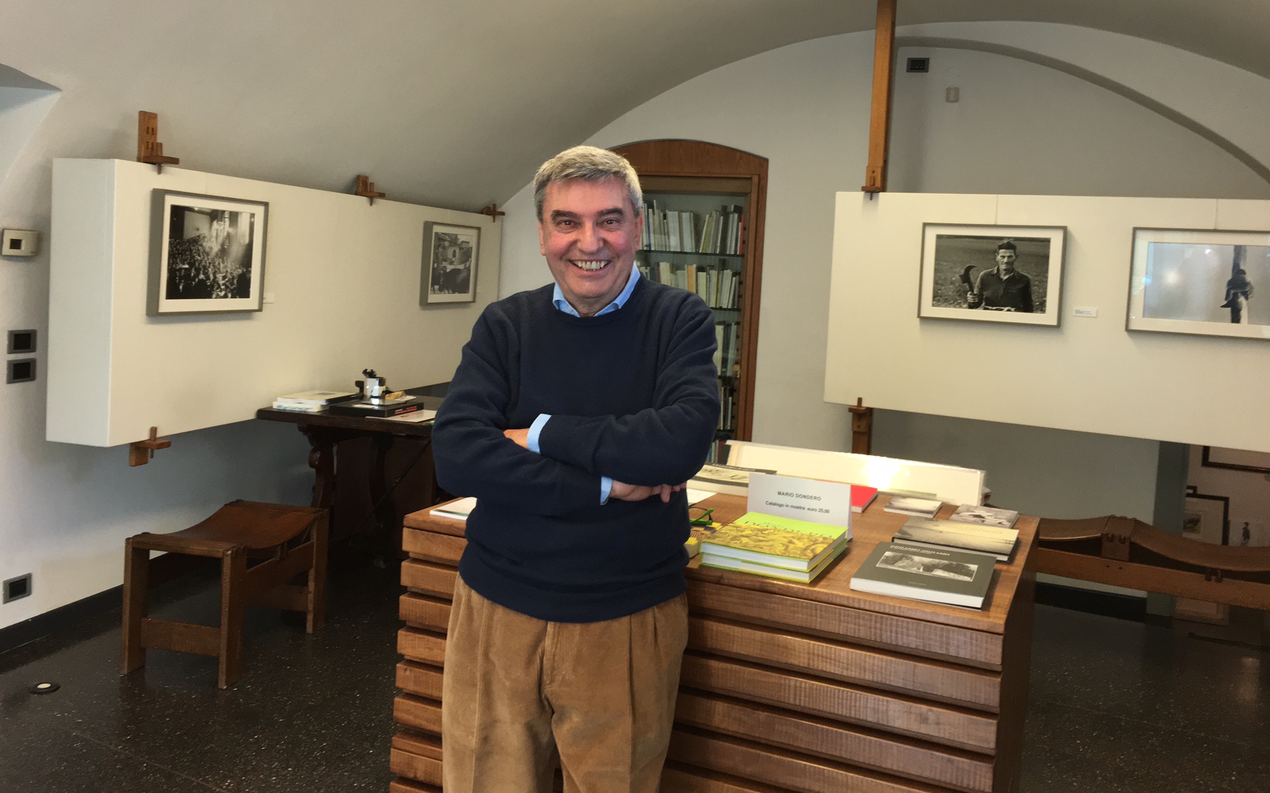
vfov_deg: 40.4
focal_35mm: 31
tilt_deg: -1.0
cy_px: 321
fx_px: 1073
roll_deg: -3.9
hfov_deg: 61.2
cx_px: 632
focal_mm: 4.15
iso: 64
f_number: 2.2
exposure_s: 1/33
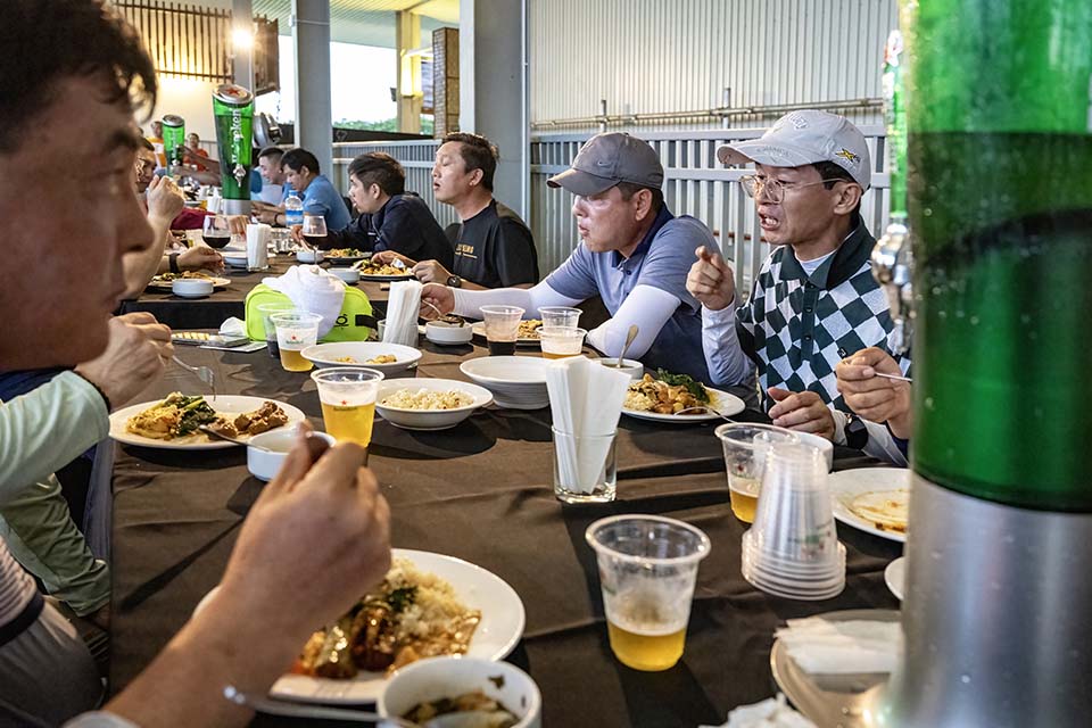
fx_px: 925
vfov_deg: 43.0
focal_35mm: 30
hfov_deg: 61.1
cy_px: 364
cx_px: 546
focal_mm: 30.5
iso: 9000
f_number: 5
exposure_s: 1/200
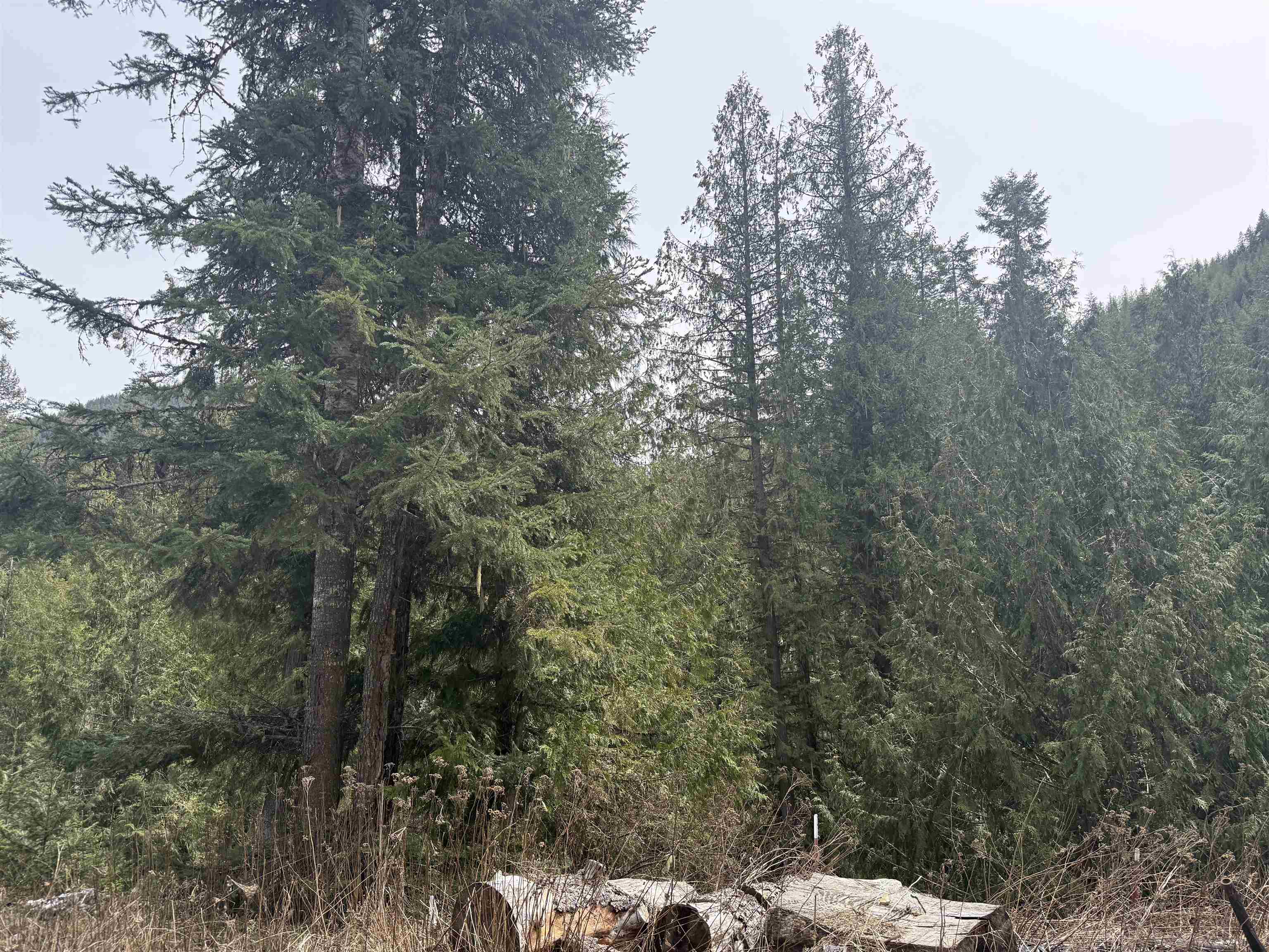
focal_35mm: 24
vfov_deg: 56.8
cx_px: 634
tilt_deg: +11.7
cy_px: 476
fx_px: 880
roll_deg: -0.4
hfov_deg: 71.6
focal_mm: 6.76
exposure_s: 1/2299
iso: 100
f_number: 1.78
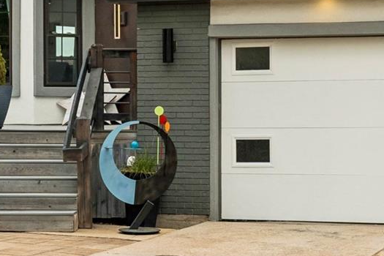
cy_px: -59
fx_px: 1152
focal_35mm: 108
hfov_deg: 18.9
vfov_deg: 12.4
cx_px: 257
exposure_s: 1/640
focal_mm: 35
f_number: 8
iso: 400
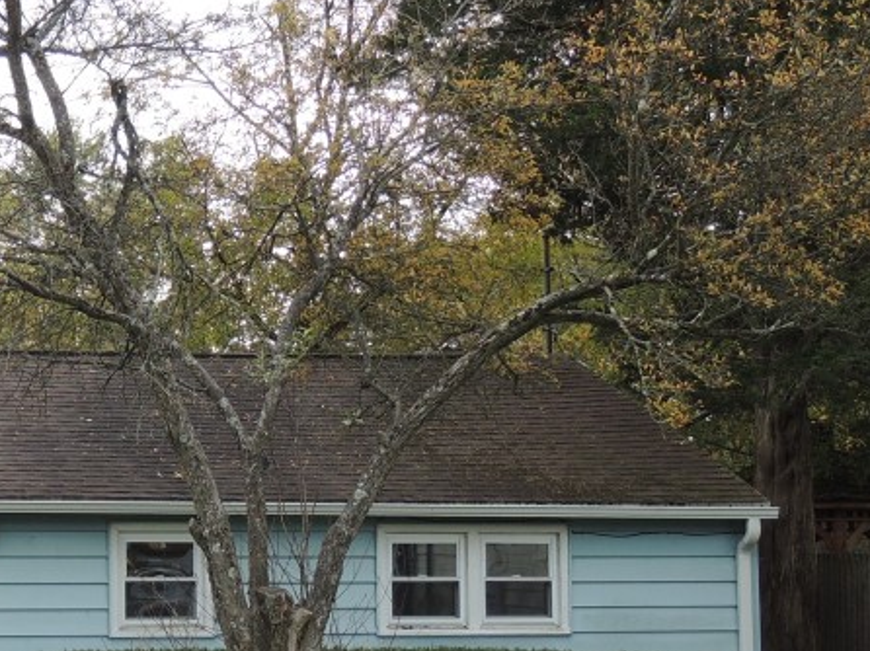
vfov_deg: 13.7
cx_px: -20
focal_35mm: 108
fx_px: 2713
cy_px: 433
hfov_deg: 17.7
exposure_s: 1/250
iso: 100
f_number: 3.5
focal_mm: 8.3
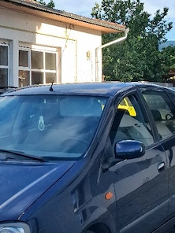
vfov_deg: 26.6
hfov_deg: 19.7
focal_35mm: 73
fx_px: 492
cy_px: 84
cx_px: 14
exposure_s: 1/323
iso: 25
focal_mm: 4
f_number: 1.8
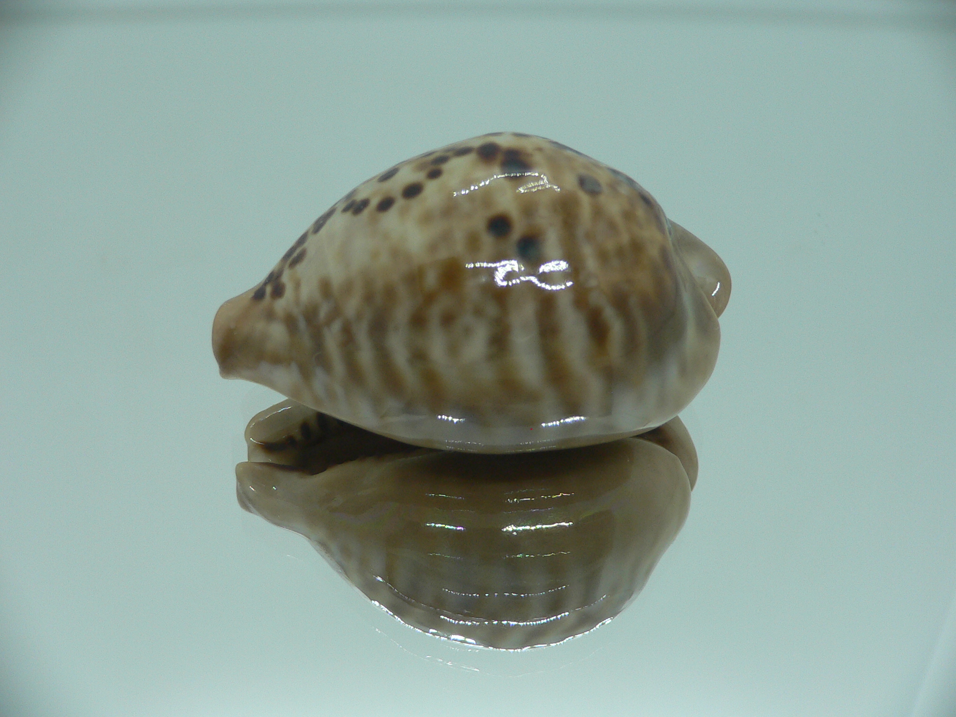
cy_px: 358
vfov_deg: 40.7
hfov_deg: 52.6
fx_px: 967
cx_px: 478
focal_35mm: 35
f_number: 2.8
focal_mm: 4.6
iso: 80
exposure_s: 1/60
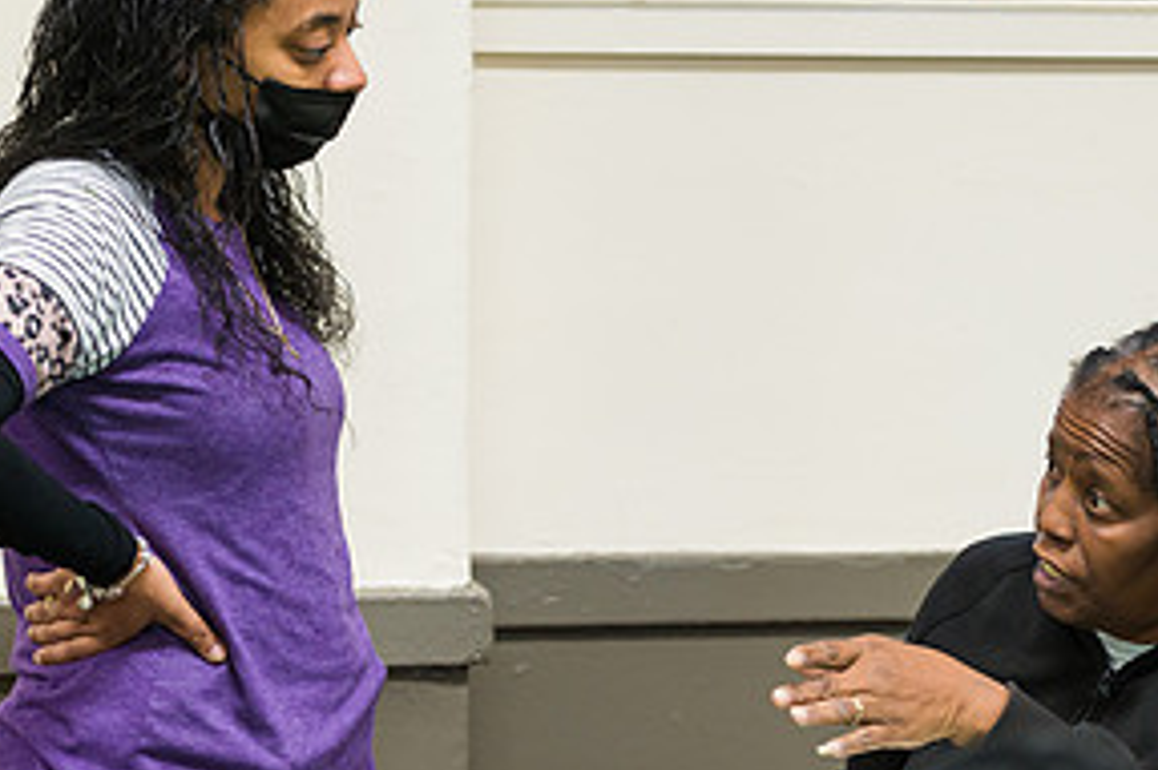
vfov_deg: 7.1
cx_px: 750
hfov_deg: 10.7
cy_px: 355
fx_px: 6172
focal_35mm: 192
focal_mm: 95
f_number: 3.2
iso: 1600
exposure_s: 1/200
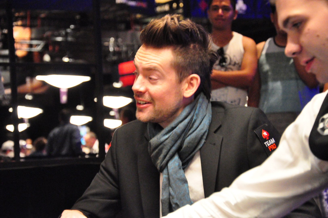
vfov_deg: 11.4
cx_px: 164
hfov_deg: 17.1
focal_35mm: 120
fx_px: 1092
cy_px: 109
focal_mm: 80
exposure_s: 1/50
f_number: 5.3
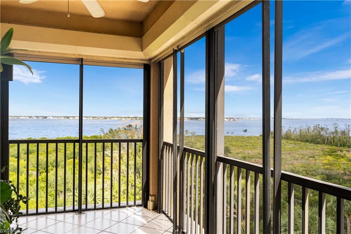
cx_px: 176
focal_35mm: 30
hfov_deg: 61.9
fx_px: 292
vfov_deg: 43.6
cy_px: 117
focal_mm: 30
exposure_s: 1/25
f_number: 8
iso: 320
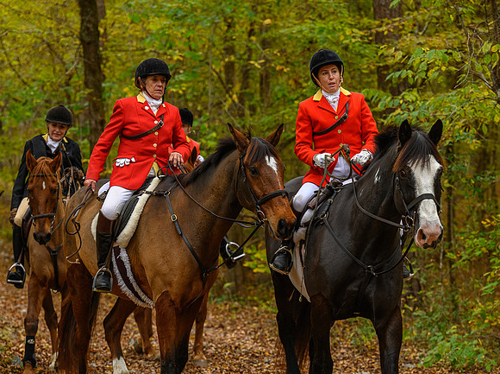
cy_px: 229
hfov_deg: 16.6
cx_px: 239
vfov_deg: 12.4
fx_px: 1713
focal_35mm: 119
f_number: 3.2
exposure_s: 1/400
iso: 1250
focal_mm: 90
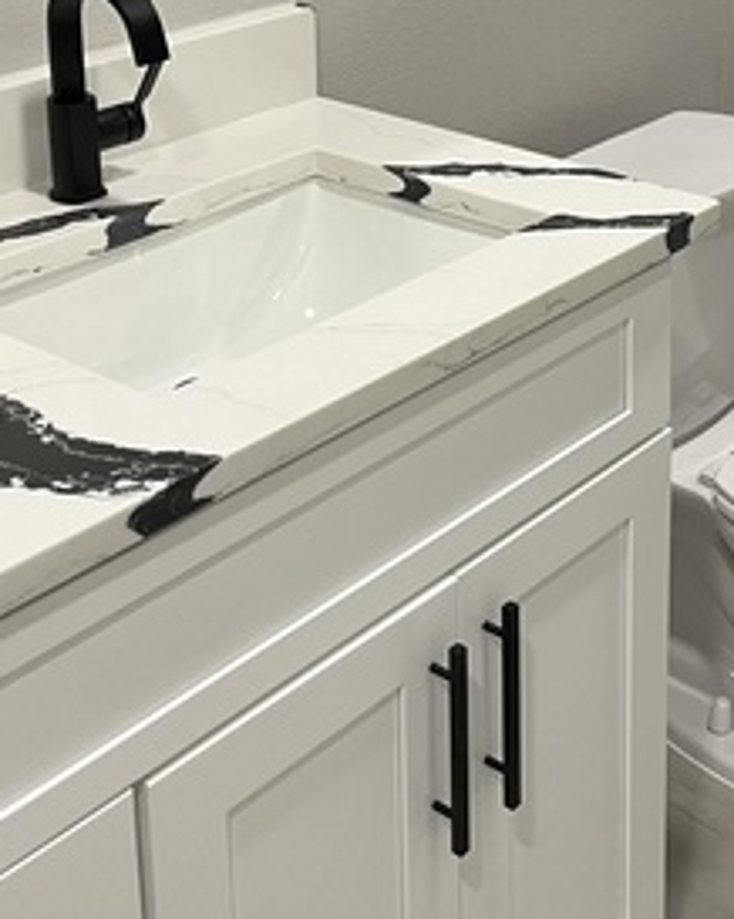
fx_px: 1685
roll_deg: -1.5
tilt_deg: -15.3
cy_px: 22
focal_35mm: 62
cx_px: 646
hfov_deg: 24.0
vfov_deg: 28.8
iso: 100
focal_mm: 5.1
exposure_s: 1/60
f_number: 1.6
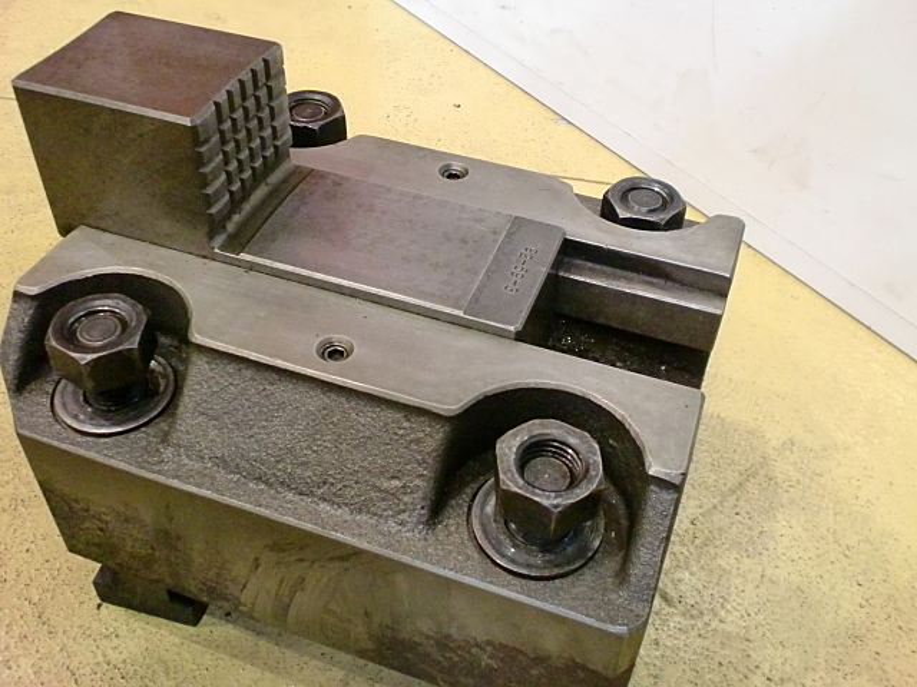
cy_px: 344
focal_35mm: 35
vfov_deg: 40.7
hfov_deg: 52.6
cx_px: 458
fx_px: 927
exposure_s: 1/60
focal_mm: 6.3
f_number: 3.1
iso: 500
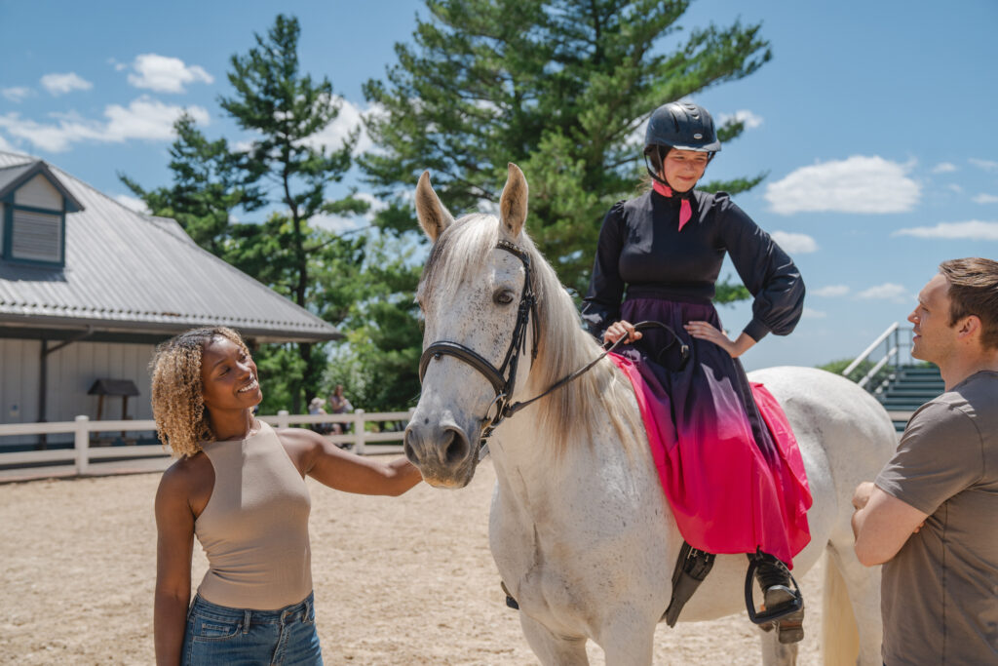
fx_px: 1164
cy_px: 333
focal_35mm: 42
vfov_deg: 31.9
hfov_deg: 46.4
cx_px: 499
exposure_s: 1/2500
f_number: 4
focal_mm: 42
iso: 250
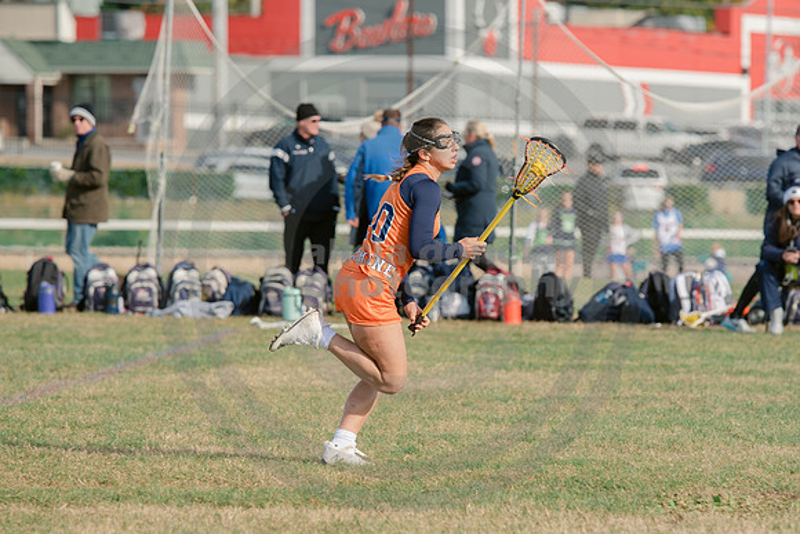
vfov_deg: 4.2
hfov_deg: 6.4
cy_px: 301
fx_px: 7197
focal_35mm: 324
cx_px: 443
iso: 250
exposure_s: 1/1250
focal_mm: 200
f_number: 4.5
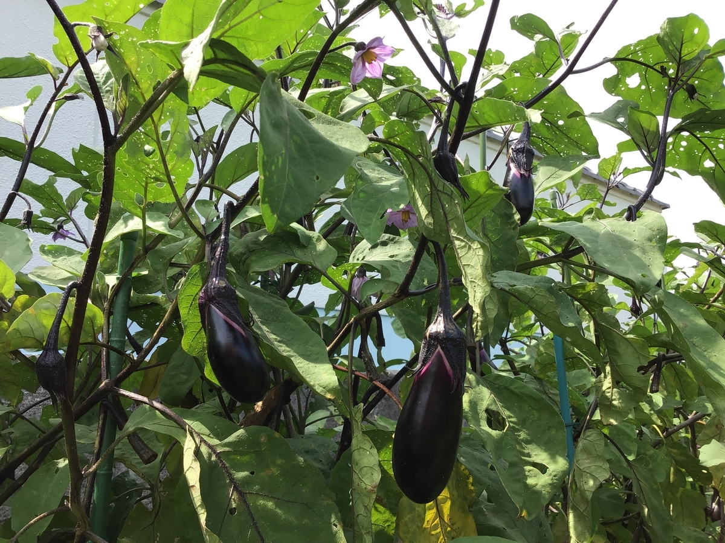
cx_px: 362
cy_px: 272
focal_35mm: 31
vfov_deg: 45.4
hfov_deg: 58.4
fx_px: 649
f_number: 2.4
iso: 25
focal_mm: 3.3
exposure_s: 1/429
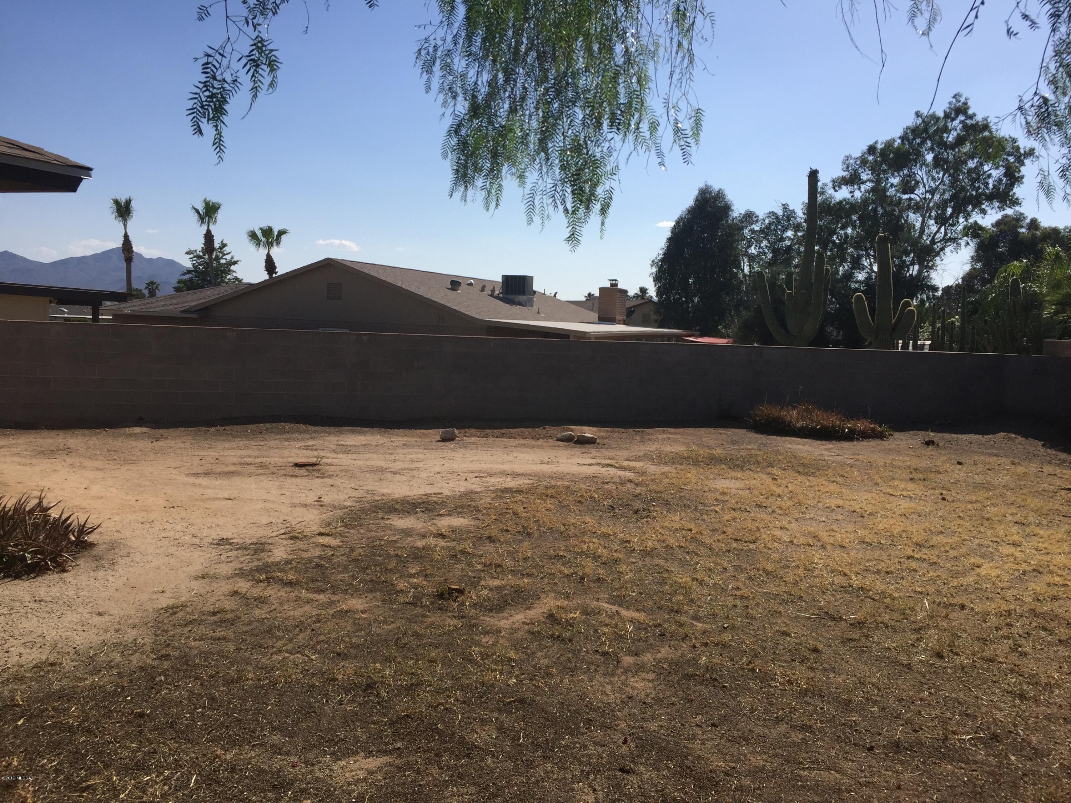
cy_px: 402
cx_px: 536
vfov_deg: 48.2
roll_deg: -4.6
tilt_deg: -7.9
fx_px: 897
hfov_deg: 61.7
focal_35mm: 29
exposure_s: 1/3597
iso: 32
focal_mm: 4.15
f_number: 2.2
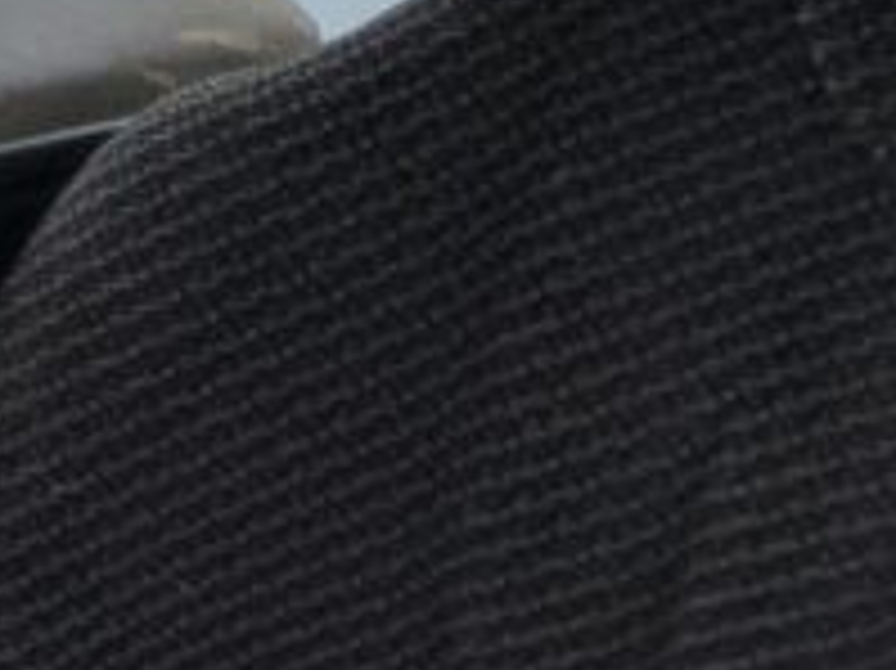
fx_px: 3854
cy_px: -139
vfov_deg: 9.8
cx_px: -1333
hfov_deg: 11.0
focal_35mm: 149
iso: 32
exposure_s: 1/122
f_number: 1.8
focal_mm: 3
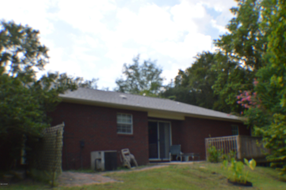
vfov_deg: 29.8
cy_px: 95
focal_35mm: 45
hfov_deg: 43.6
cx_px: 143
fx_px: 357
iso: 400
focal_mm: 30
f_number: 4.8
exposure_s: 1/1000
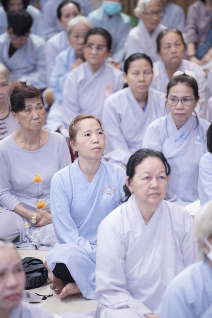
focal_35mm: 150
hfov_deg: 9.1
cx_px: 106
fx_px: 1325
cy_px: 159
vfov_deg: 13.7
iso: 2000
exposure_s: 1/125
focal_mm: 150
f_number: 2.8
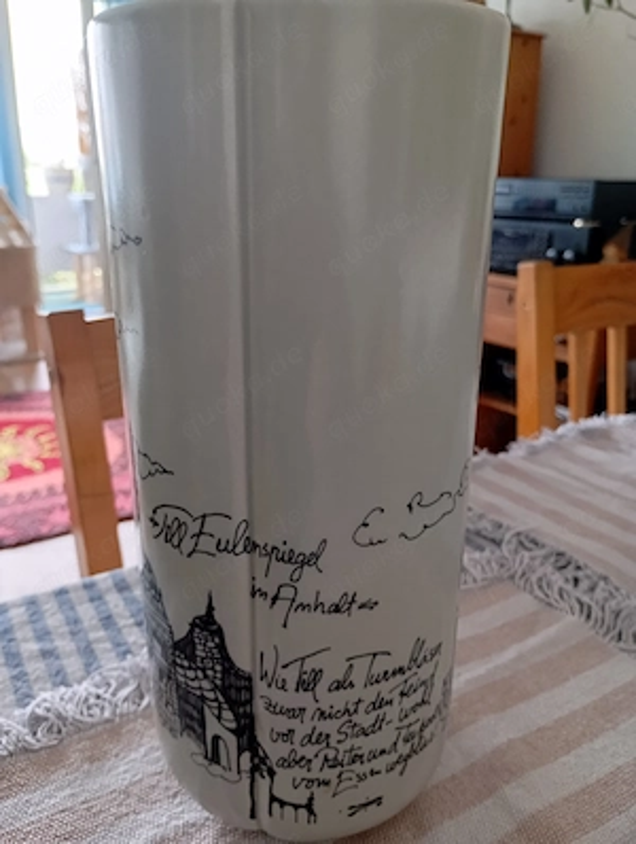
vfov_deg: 63.4
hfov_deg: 49.9
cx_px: 318
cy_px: 422
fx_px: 684
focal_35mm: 28
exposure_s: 1/20
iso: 1395
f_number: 1.8
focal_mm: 4.27
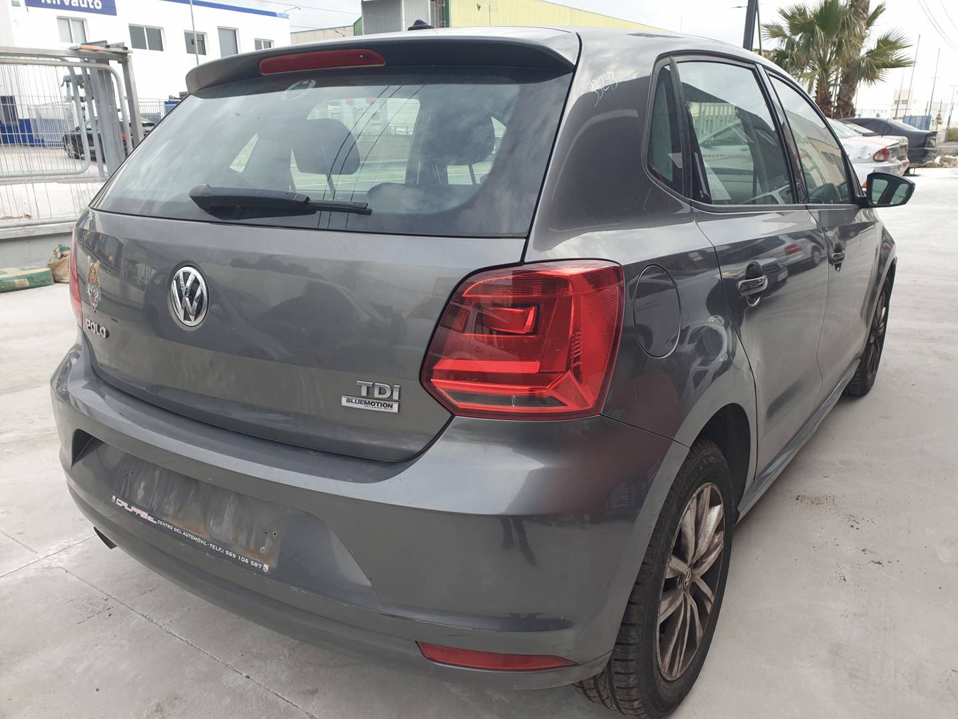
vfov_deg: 53.1
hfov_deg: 67.3
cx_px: 479
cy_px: 360
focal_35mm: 26
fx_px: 720
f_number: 2.4
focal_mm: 4.3
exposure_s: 1/306
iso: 50
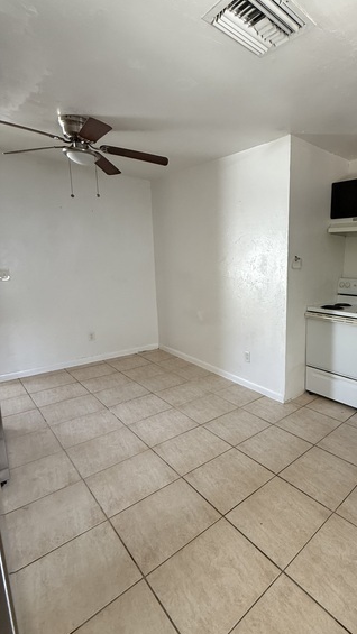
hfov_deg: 57.1
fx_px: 303
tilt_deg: -10.3
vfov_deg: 92.7
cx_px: 280
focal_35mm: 18
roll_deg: -3.4
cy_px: 314
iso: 400
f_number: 2.2
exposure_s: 1/99
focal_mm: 2.22
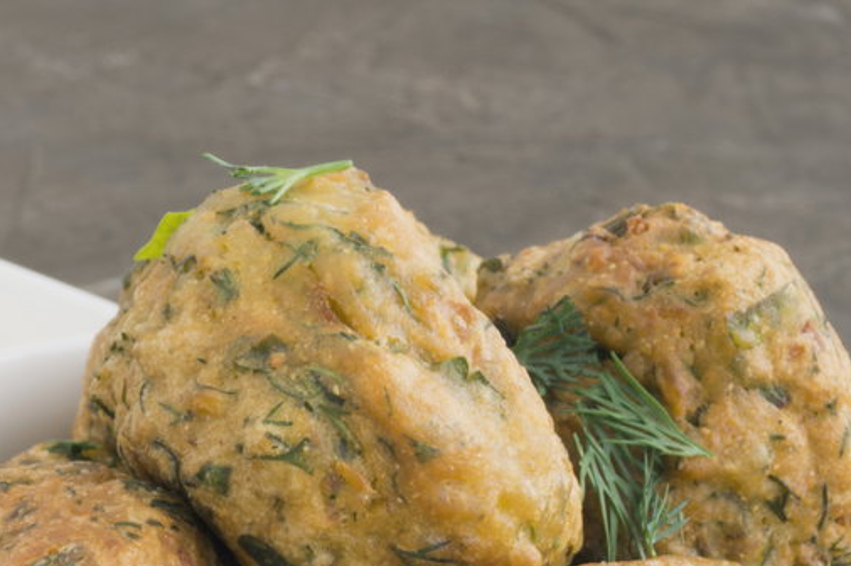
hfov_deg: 10.4
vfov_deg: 6.9
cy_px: 658
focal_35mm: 196
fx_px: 4635
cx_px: 62
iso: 100
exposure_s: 1/3
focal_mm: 55
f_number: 22
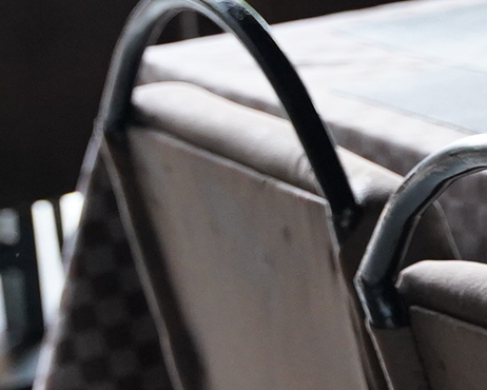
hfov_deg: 7.4
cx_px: 1262
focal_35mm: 240
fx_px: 3467
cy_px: 112
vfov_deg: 6.4
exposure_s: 1/160
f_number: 2.8
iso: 3200
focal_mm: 39.4
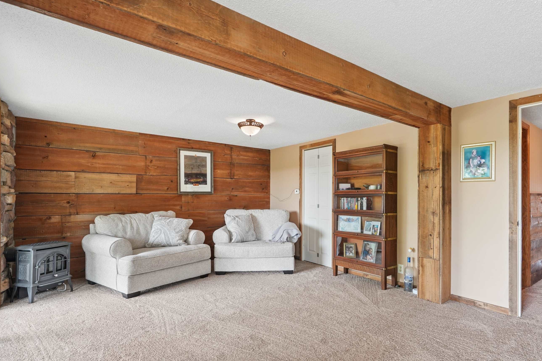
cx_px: 292
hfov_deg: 86.7
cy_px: 194
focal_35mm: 19
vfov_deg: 64.5
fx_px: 286
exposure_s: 1/6
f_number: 10
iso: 400
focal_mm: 16
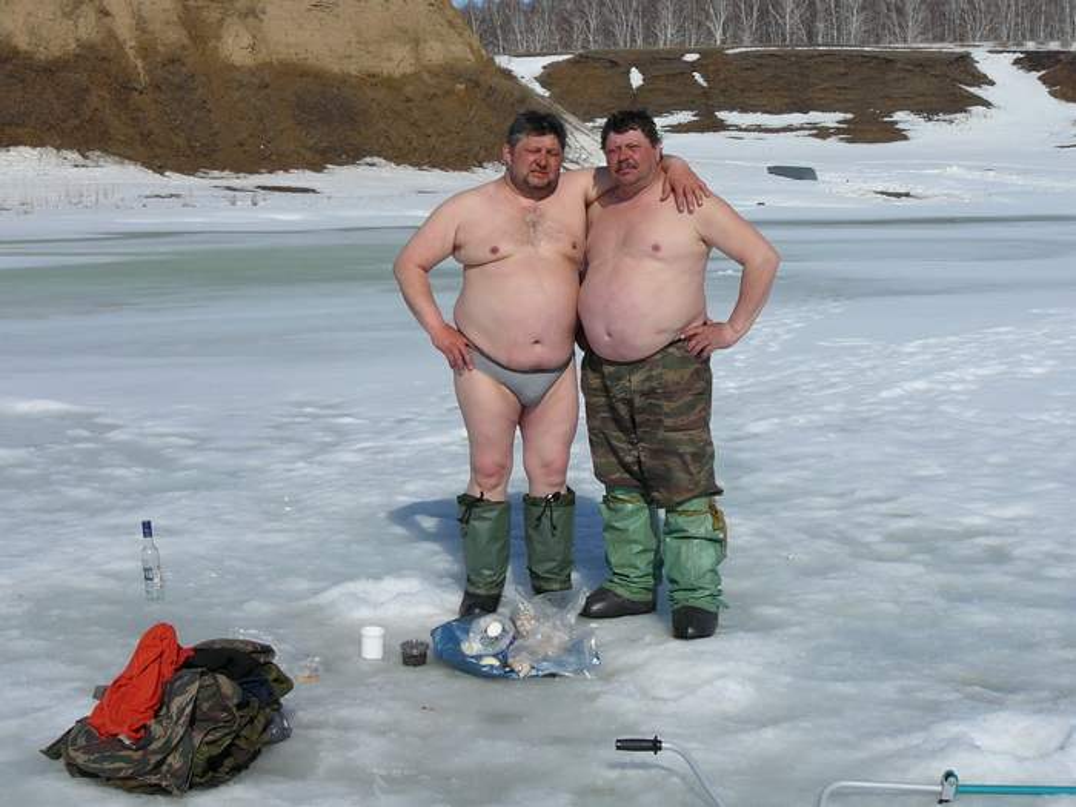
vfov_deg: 26.6
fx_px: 1710
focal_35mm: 55
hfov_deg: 34.9
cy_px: 404
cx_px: 538
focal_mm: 8.2
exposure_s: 1/1000
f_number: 5.6
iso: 80
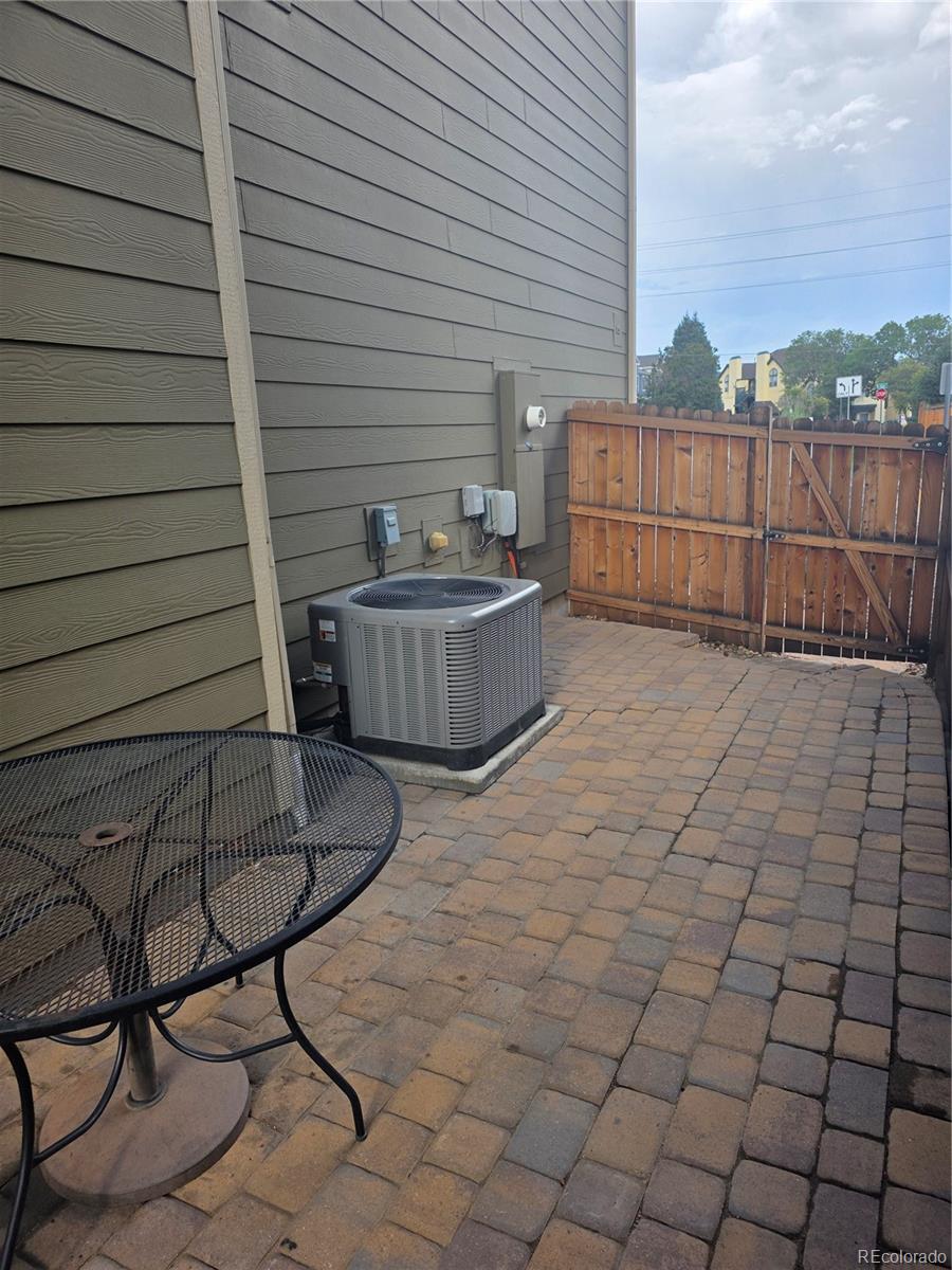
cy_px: 635
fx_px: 843
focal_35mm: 23
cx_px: 476
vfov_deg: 73.9
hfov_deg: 58.9
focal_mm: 6.3
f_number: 1.7
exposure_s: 1/2679
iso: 80
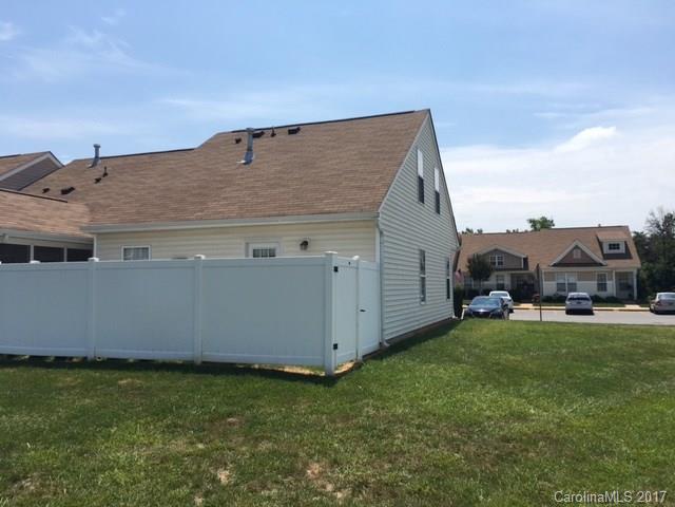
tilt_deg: +4.6
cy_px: 254
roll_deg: +0.4
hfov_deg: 61.7
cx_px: 338
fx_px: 565
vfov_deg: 48.2
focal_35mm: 29
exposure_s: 1/1876
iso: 25
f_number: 2.2
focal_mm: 4.15
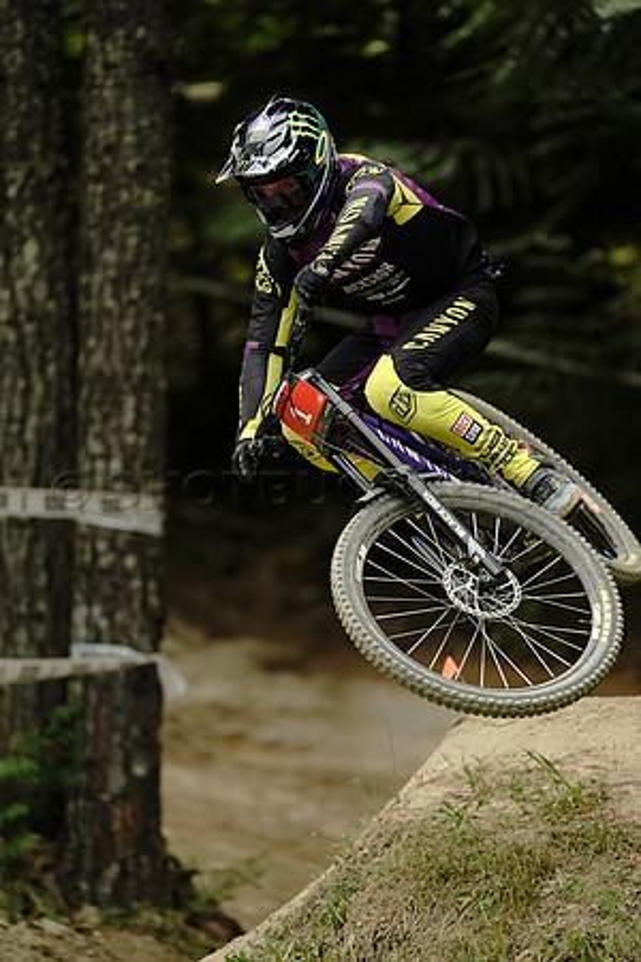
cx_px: 320
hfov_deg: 2.3
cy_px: 481
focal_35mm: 600
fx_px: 16024
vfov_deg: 3.4
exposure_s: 1/1600
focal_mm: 600
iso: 2000
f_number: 4
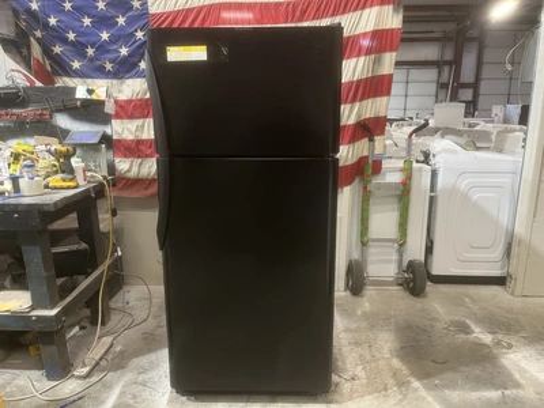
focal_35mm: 26
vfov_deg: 53.1
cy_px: 204
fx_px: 409
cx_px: 272
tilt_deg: -12.7
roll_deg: +0.9
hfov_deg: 67.3
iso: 250
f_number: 1.6
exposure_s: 1/60
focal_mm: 5.1
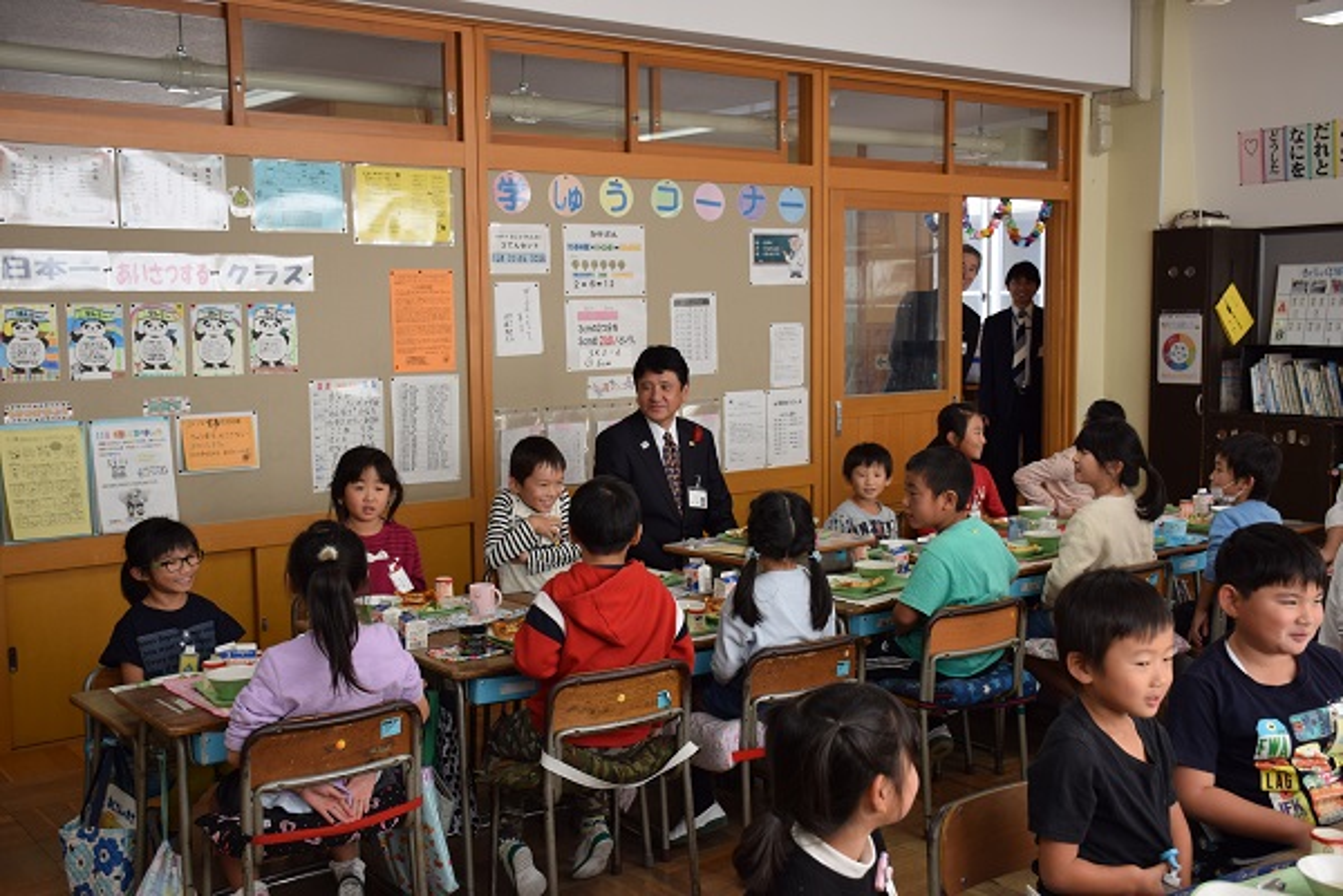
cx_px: 672
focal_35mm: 39
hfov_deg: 49.6
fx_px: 1455
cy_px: 448
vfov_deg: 34.2
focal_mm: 26
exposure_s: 1/100
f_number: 5
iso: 400
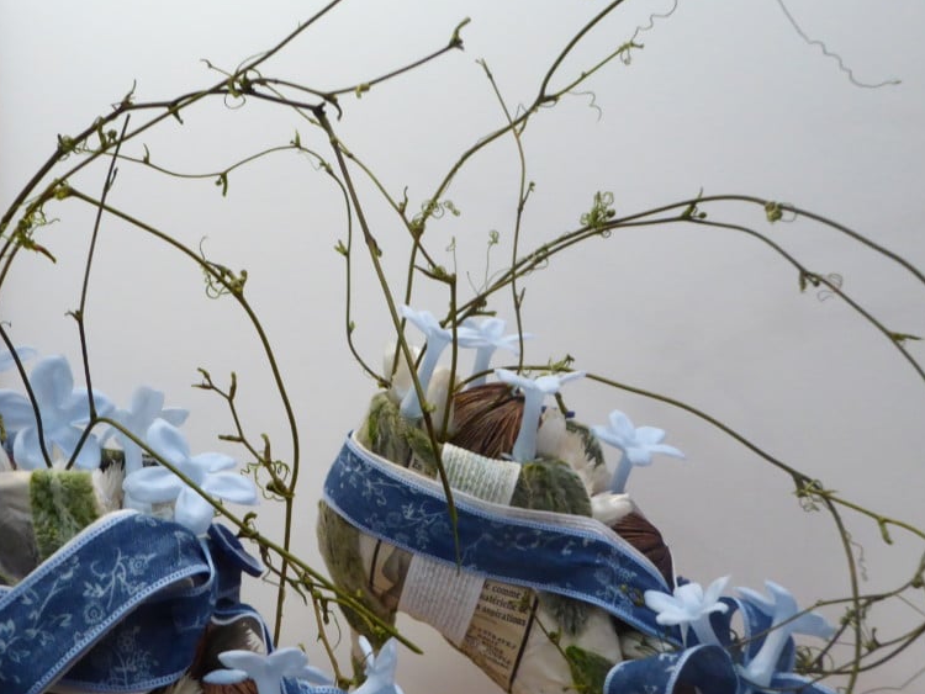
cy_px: 451
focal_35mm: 40
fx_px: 1069
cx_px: 319
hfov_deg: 46.2
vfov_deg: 35.7
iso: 400
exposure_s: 1/30
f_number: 3.3
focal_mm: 4.3
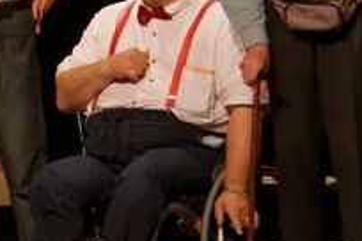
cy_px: 28
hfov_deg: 5.8
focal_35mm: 345
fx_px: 3469
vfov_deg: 4.0
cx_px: -367
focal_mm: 55
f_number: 4
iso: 3200
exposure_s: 1/500
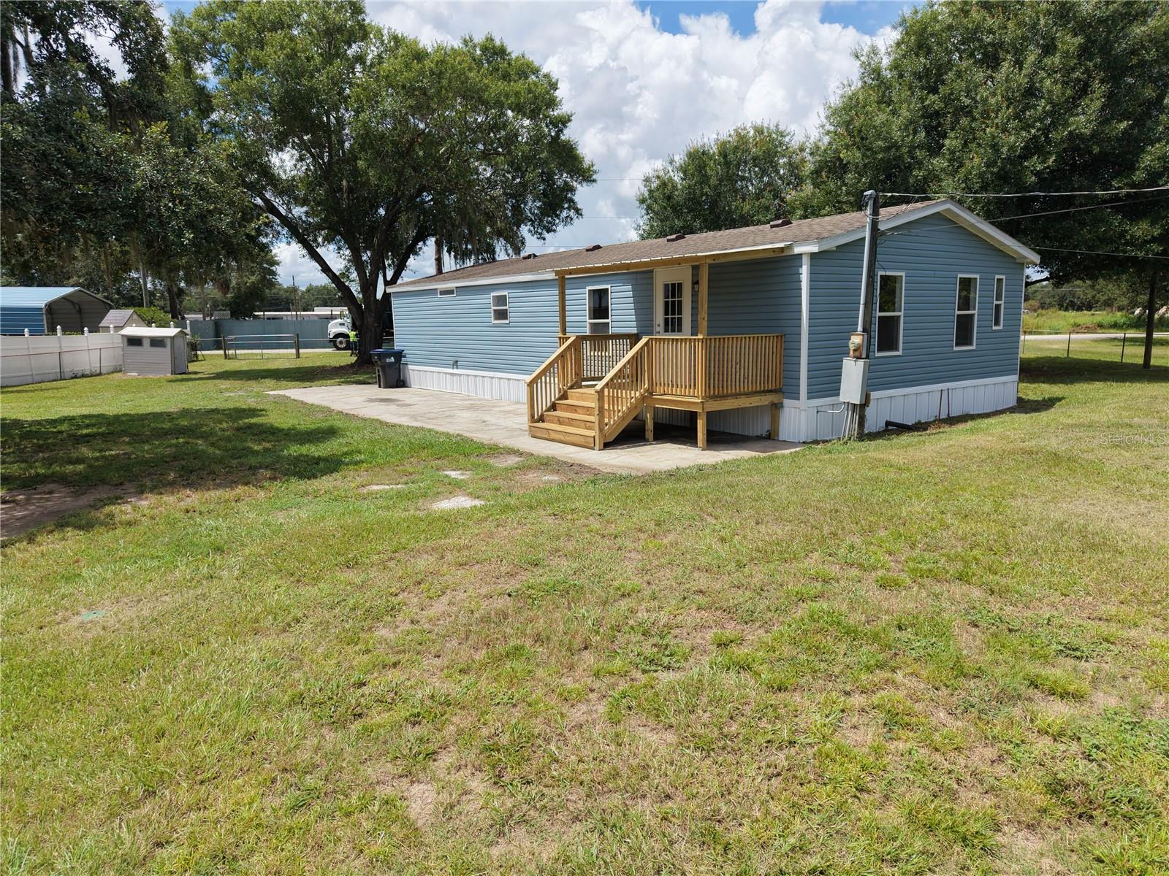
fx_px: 810
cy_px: 438
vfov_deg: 56.8
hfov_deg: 71.6
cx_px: 584
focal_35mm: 24
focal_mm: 8.67
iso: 320
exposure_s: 1/8000
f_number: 1.8
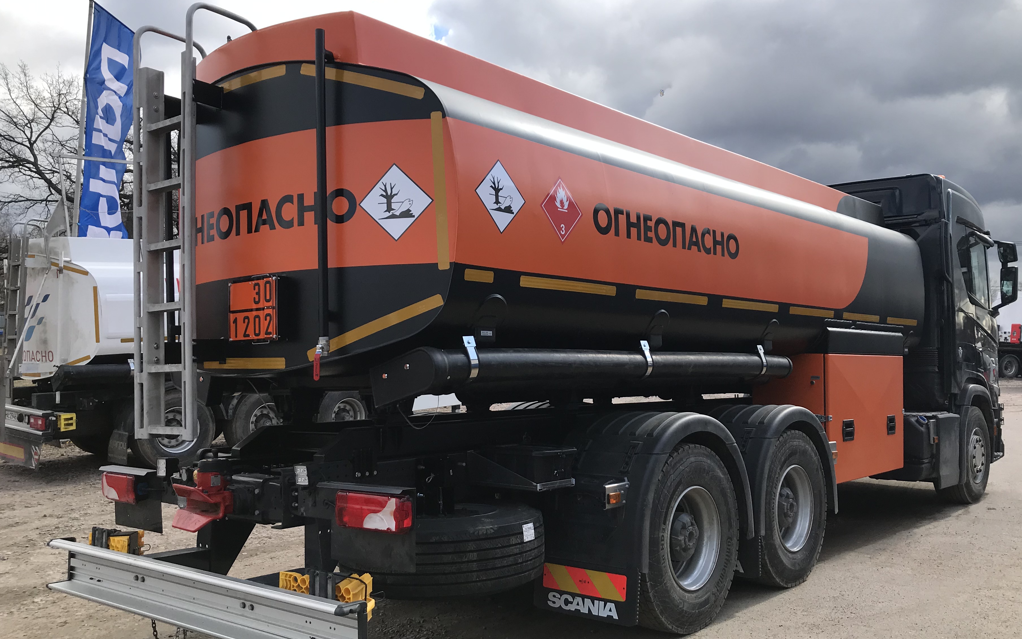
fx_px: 919
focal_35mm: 33
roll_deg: +0.5
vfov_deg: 38.3
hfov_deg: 58.1
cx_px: 551
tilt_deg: +1.7
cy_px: 348
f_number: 1.8
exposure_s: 1/1198
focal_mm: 3.99
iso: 20
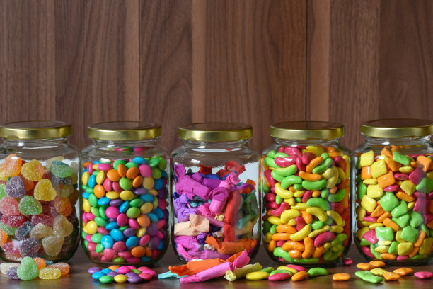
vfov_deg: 13.0
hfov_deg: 19.5
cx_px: 216
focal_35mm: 105
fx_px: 1263
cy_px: 144
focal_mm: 105
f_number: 18
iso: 100
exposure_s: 1.6
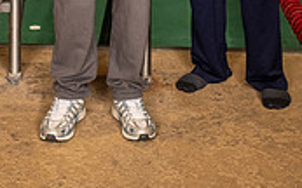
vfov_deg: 11.5
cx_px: 93
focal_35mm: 101
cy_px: -198
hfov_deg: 20.5
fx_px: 831
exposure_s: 1/400
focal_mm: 38
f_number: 6.3
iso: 1000
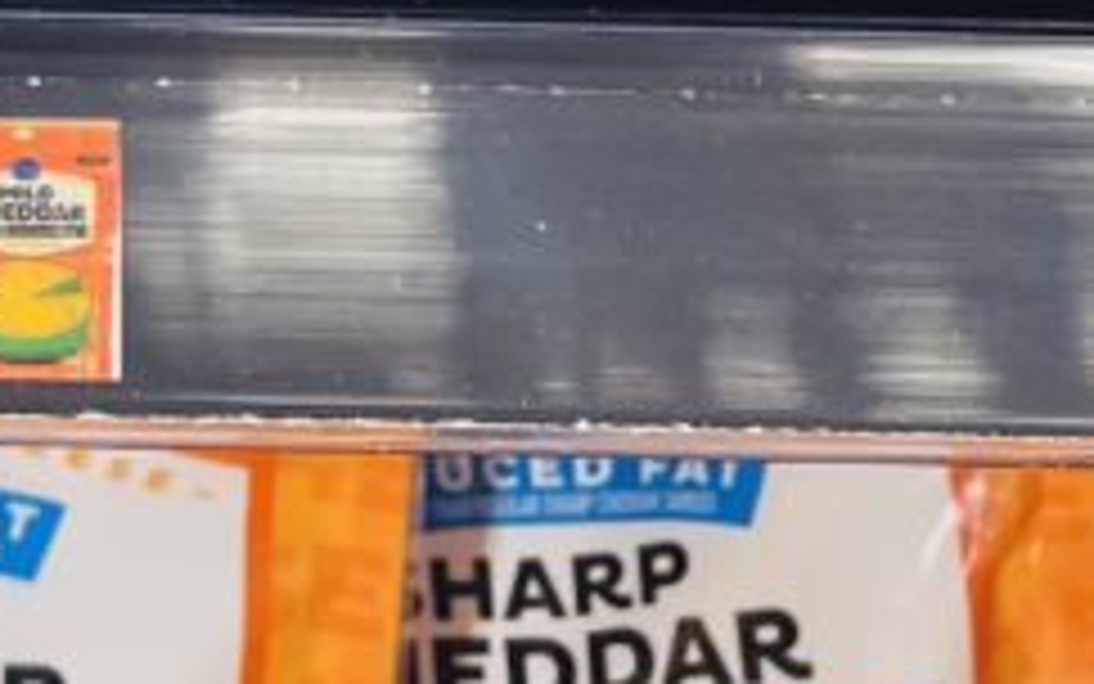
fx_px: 3459
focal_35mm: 116
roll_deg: -1.7
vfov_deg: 10.7
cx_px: -212
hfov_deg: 17.2
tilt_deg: -7.6
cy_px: -500
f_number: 1.6
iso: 125
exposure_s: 1/112
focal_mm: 4.2
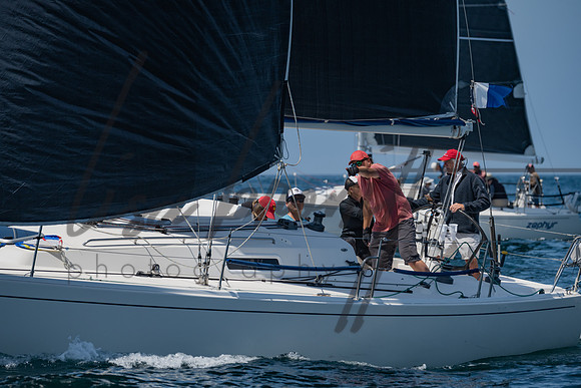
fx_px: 4494
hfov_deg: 7.4
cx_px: 290
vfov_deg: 4.9
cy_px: 194
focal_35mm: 278
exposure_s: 1/2000
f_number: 6.3
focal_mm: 270
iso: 250
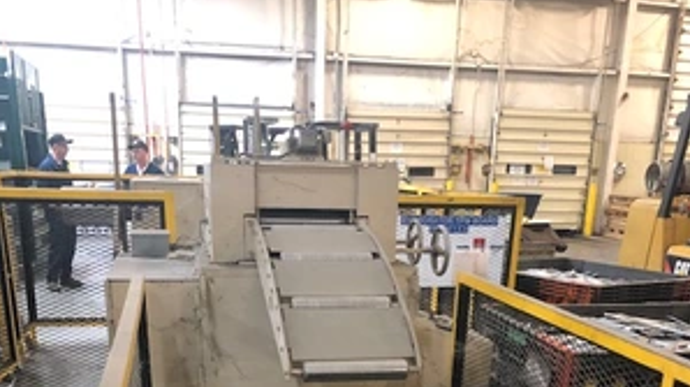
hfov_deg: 49.4
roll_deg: -0.7
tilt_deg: -19.0
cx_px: 345
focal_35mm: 41
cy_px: 438
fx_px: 749
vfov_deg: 26.4
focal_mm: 3.99
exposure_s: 1/13
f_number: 1.8
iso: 100
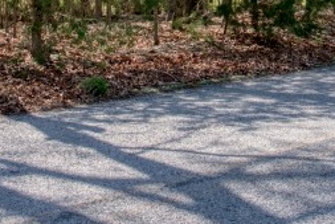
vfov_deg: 13.5
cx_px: 152
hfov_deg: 21.0
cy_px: -78
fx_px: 903
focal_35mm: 97
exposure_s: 1/60
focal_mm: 24
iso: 100
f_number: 4
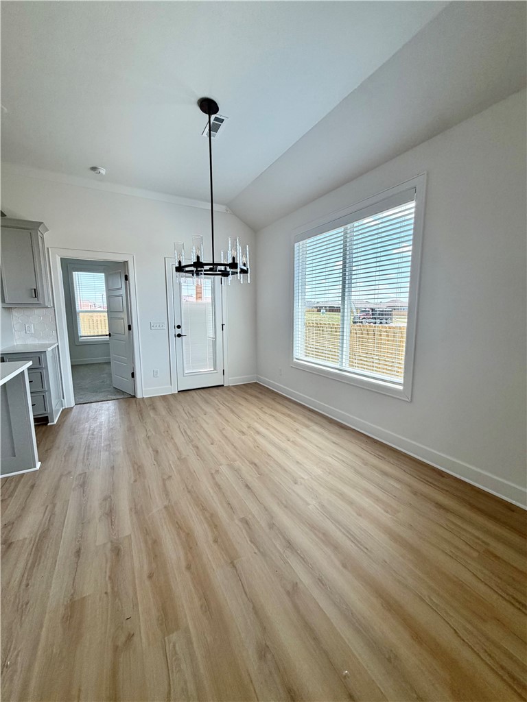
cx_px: 264
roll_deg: -0.1
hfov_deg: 85.7
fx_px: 284
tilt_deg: -11.7
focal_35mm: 14
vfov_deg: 102.1
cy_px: 351
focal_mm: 2.22
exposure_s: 1/121
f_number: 2.2
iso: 64
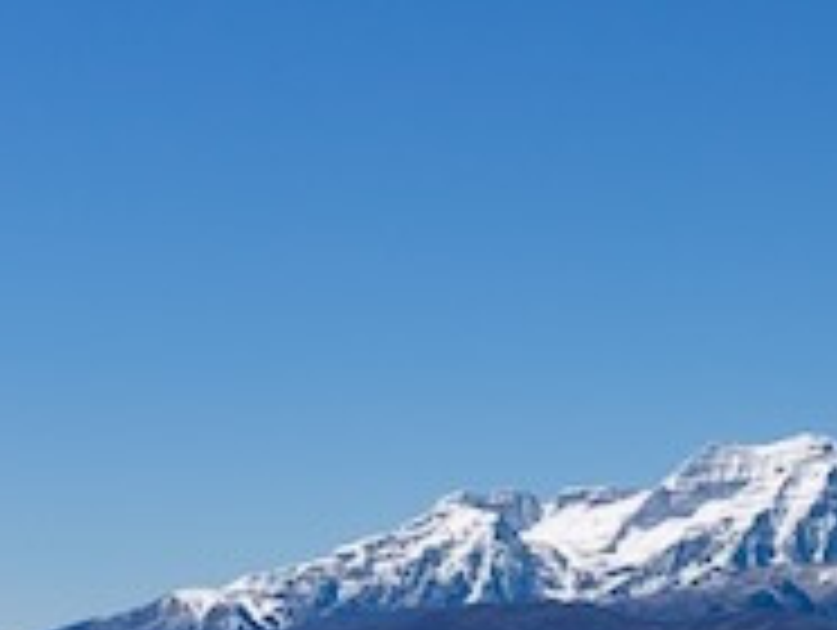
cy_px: 693
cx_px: 738
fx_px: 3995
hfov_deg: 11.9
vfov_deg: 8.9
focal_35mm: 165
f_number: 1.8
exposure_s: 1/800
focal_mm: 8.67
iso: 110
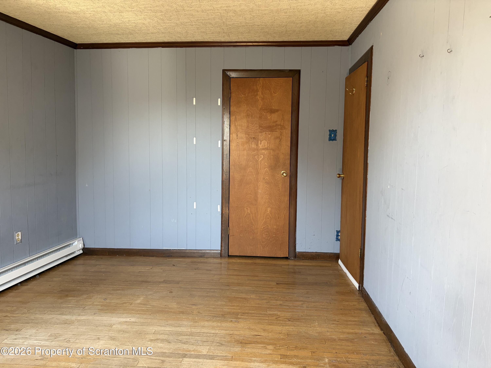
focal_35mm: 26
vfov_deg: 53.1
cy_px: 184
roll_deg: +0.3
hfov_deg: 67.3
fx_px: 369
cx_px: 246
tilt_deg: -4.3
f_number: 1.6
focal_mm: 5.96
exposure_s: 1/60
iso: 160
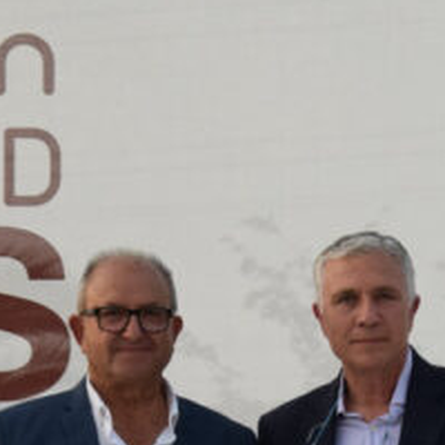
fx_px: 5209
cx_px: 436
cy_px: 695
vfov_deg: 4.9
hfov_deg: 4.9
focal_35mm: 358
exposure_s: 1/500
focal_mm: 55
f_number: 5.6
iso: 800
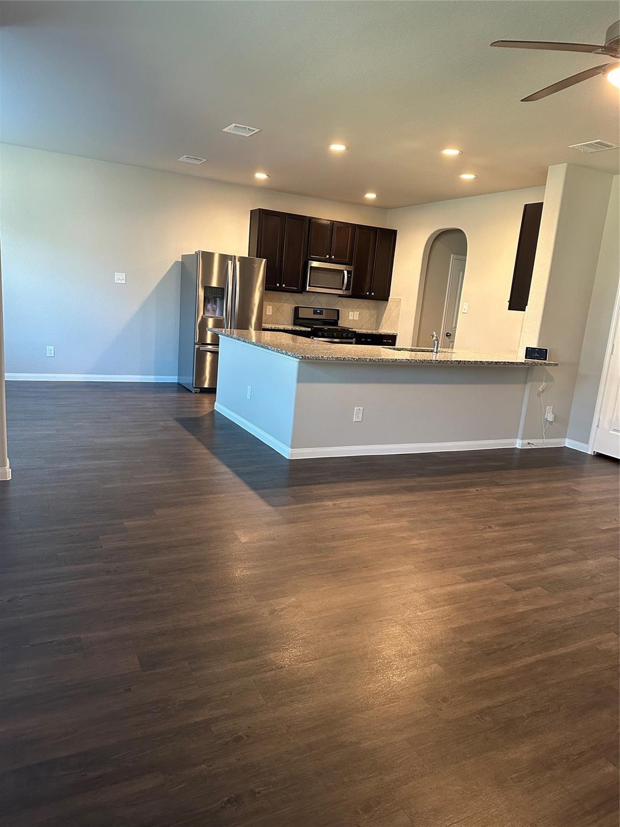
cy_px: 414
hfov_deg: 56.8
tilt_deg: -11.1
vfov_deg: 71.6
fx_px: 573
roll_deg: -4.1
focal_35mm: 24
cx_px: 310
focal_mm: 6.86
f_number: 1.78
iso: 320
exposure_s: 1/60
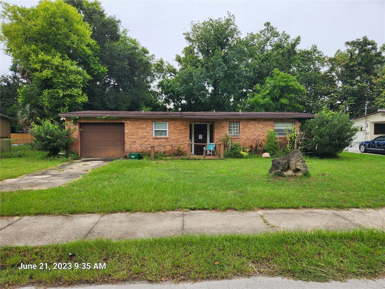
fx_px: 256
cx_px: 192
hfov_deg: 73.9
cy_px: 144
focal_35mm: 23
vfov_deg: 58.9
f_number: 1.8
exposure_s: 1/280
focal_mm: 5.4
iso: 20
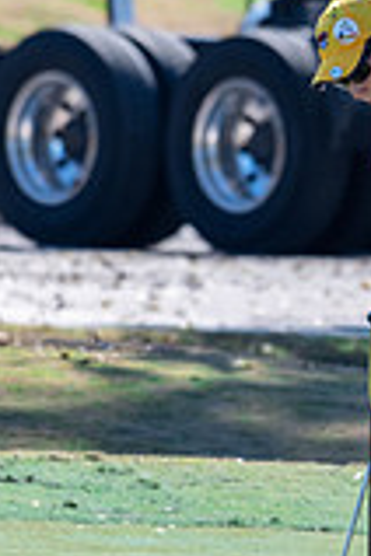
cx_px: 402
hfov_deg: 1.0
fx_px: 20403
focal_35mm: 1320
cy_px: 203
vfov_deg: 1.6
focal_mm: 310
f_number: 5.6
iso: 400
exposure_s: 1/1250
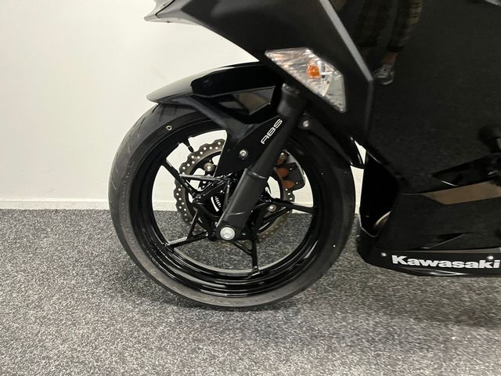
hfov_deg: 67.3
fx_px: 376
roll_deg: -3.6
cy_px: 188
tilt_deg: -22.8
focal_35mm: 26
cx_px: 250
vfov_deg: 53.1
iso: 500
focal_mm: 5.1
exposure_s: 1/33
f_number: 1.6
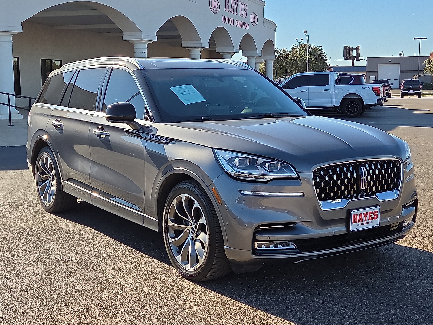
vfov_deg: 29.1
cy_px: 162
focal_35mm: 50
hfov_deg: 38.2
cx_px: 216
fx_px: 625
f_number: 1.8
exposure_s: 1/1250
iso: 25
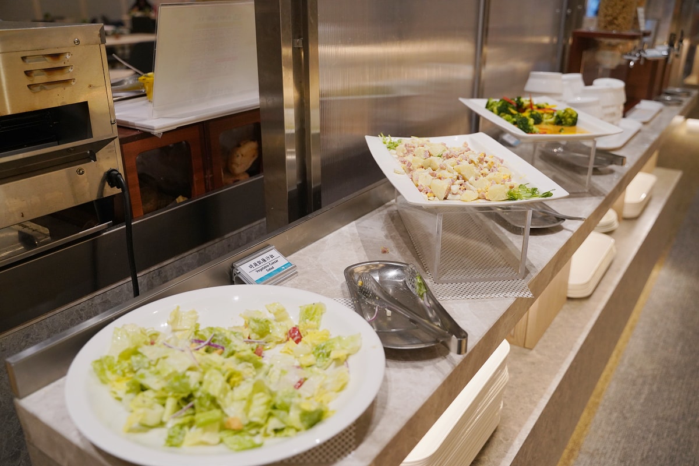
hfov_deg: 60.3
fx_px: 602
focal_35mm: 31
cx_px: 350
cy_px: 233
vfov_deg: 42.3
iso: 1600
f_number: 3.5
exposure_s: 1/160
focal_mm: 31
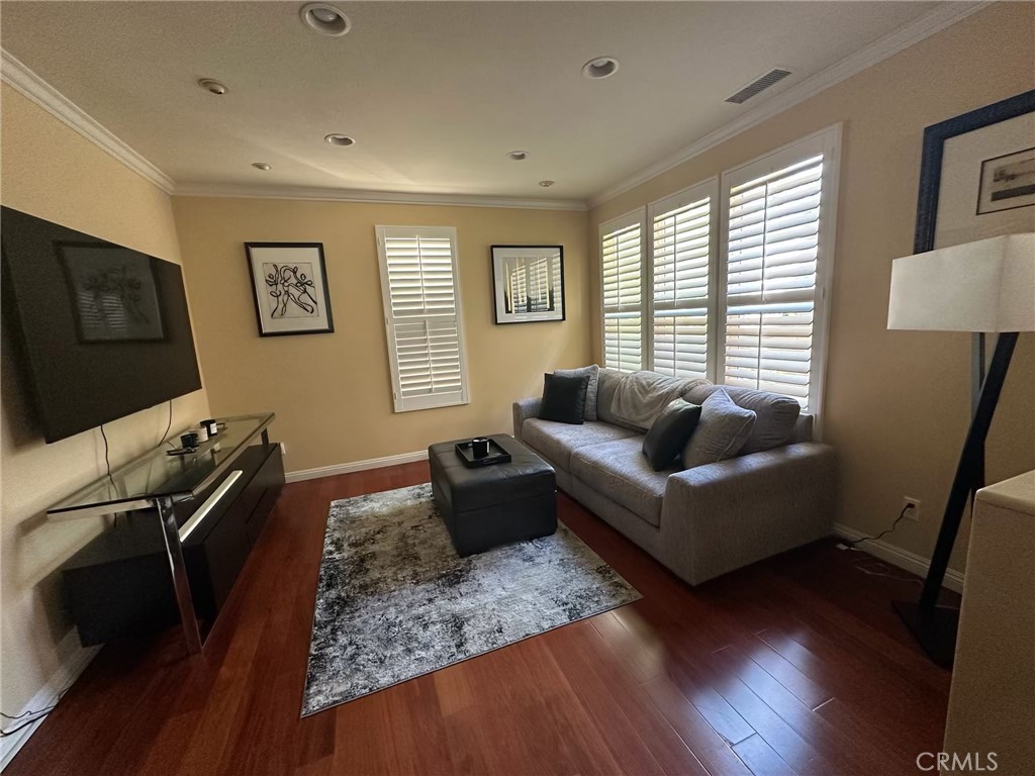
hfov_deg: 102.1
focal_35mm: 14
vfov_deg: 85.7
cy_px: 388
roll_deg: +2.9
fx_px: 419
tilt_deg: -9.7
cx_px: 518
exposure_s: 1/60
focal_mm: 2.22
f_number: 2.2
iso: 320
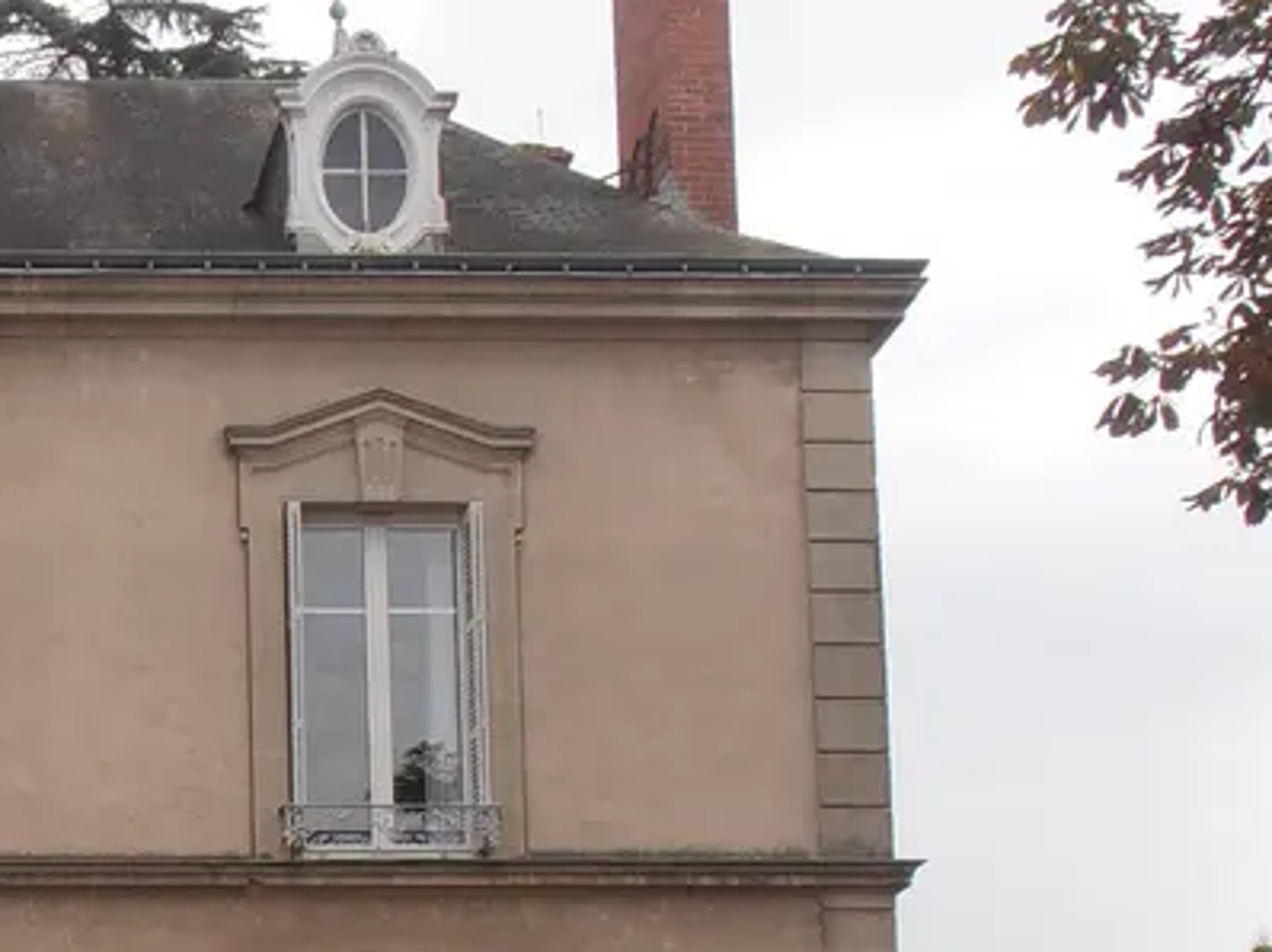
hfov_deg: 16.1
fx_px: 4370
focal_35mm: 119
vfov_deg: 12.1
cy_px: 1166
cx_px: -131
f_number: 3.9
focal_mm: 6.61
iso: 80
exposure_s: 1/400
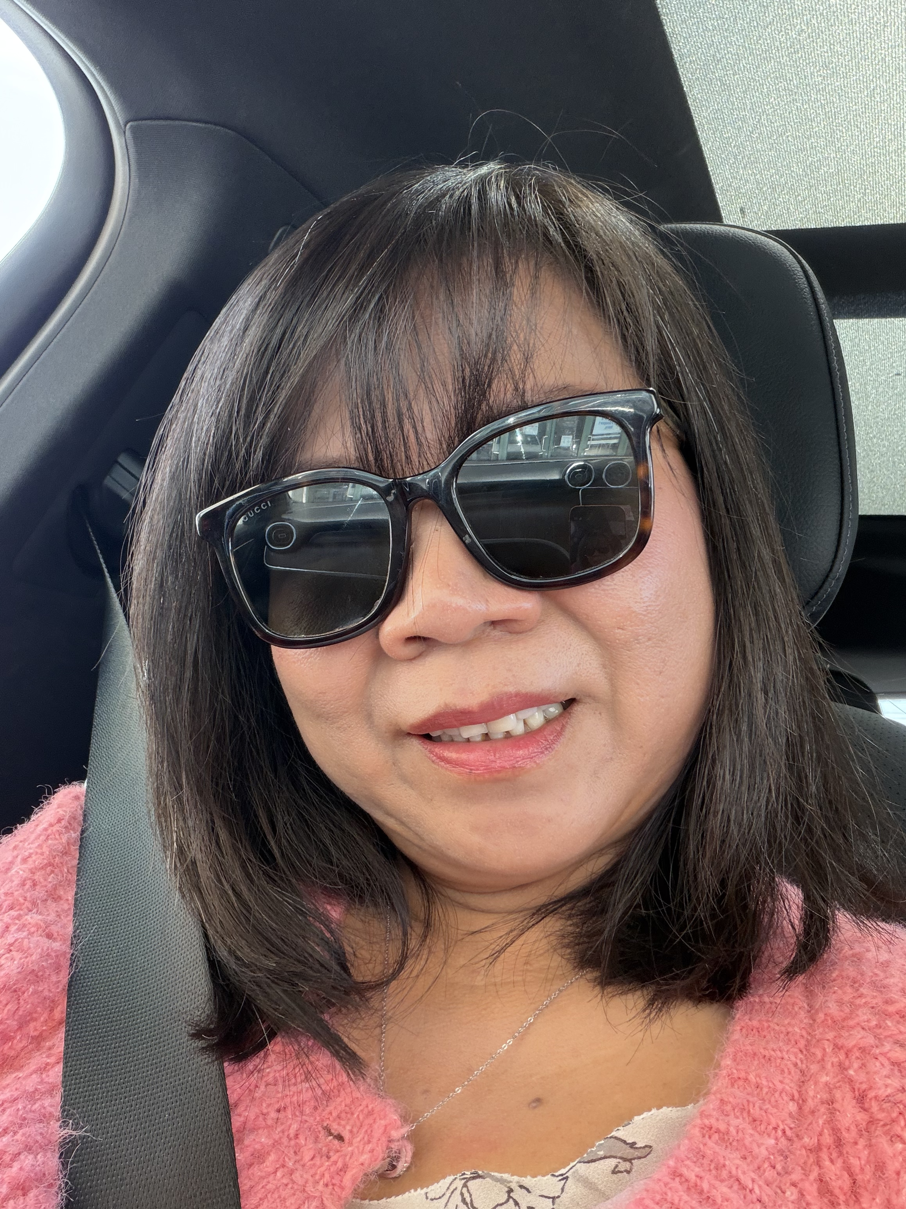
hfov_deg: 46.8
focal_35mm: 30
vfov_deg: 60.0
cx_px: 453
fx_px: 1047
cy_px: 604
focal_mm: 2.71
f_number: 1.9
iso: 80
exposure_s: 1/64
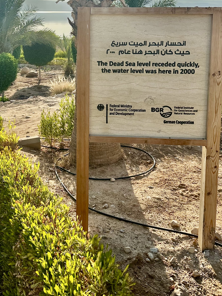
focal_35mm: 41
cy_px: 47
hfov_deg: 34.6
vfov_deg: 43.0
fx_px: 351
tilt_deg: -6.0
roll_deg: -1.0
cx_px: 65
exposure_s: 1/3861
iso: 80
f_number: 1.78
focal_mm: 6.86
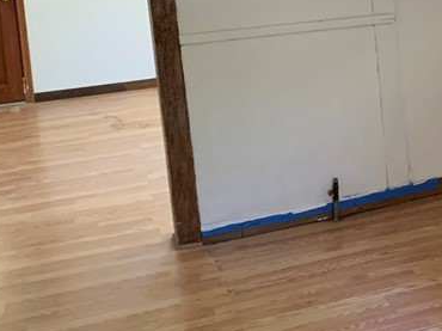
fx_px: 919
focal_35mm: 72
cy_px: 31
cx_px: 576
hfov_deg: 23.8
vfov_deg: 20.0
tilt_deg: -6.6
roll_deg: +1.2
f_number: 1.8
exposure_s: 1/40
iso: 400
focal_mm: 4.25
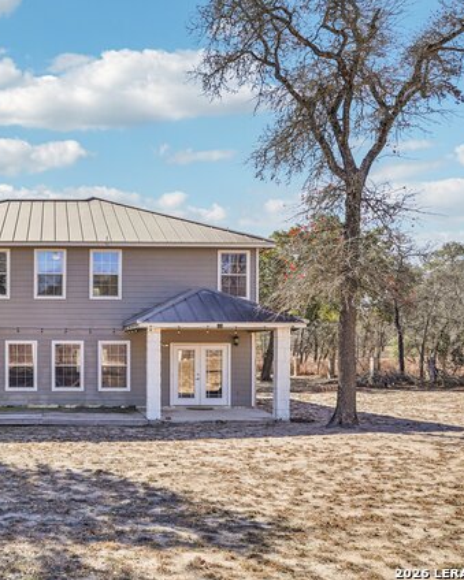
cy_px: 289
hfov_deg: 40.7
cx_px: 66
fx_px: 584
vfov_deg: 52.9
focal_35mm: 34
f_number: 8
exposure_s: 1/250
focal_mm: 24
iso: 100
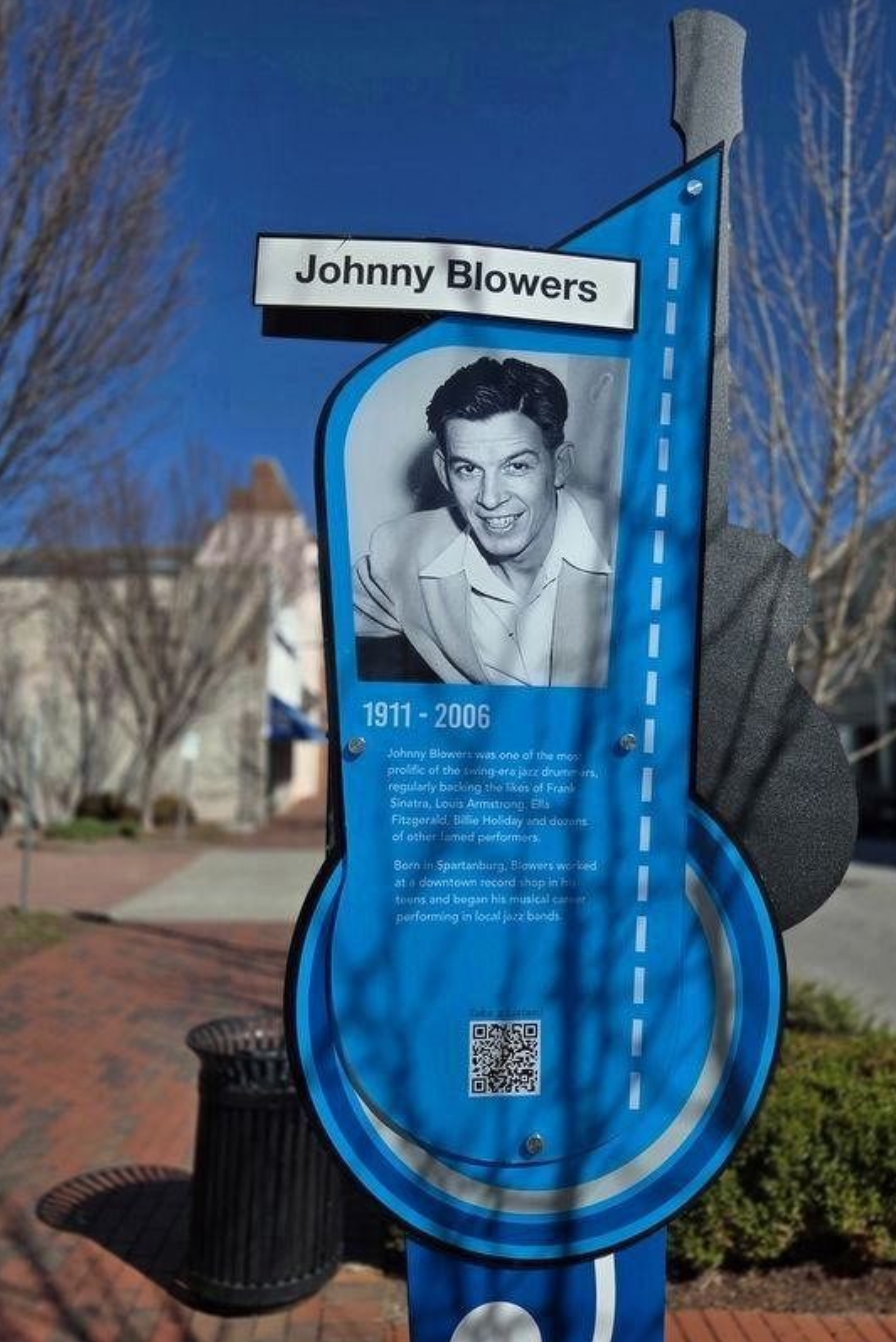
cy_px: 670
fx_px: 895
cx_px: 493
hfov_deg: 53.1
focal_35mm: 24
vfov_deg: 73.7
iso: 25
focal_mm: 5.4
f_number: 1.8
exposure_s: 1/3409
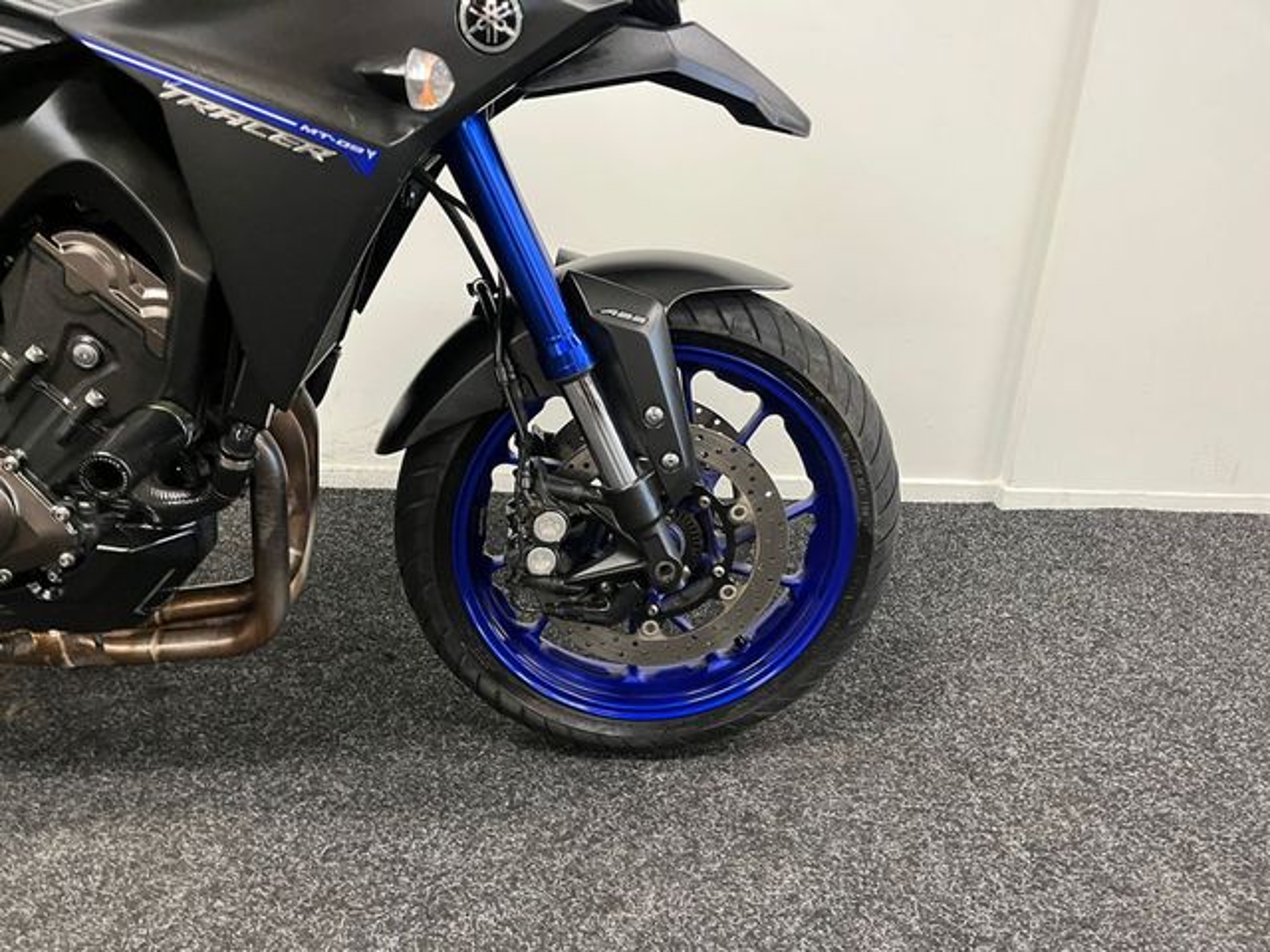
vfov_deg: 53.1
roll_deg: +0.1
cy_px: 476
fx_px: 954
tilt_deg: -24.8
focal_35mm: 26
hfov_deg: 67.3
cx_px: 635
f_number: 1.6
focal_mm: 5.1
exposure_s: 1/50
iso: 200
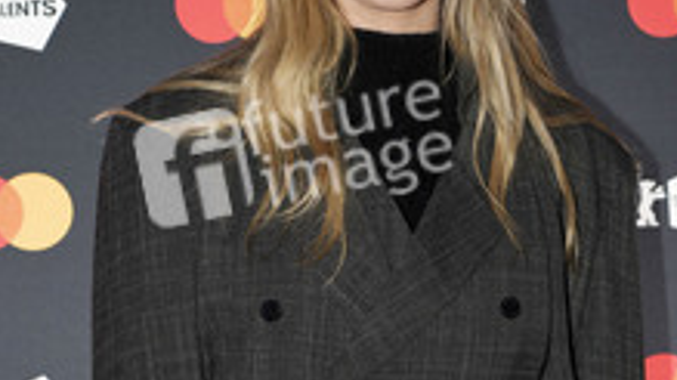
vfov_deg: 9.0
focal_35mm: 134
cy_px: 309
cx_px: 383
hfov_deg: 16.0
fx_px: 2405
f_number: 3.5
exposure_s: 1/250
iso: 800
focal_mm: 70
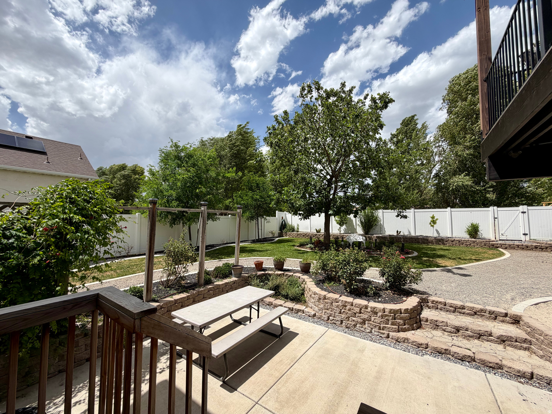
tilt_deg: +2.9
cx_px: 276
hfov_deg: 102.1
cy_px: 207
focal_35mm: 14
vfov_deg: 85.7
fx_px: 223
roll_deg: +0.0
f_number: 2.2
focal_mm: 2.22
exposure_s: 1/1068
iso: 20
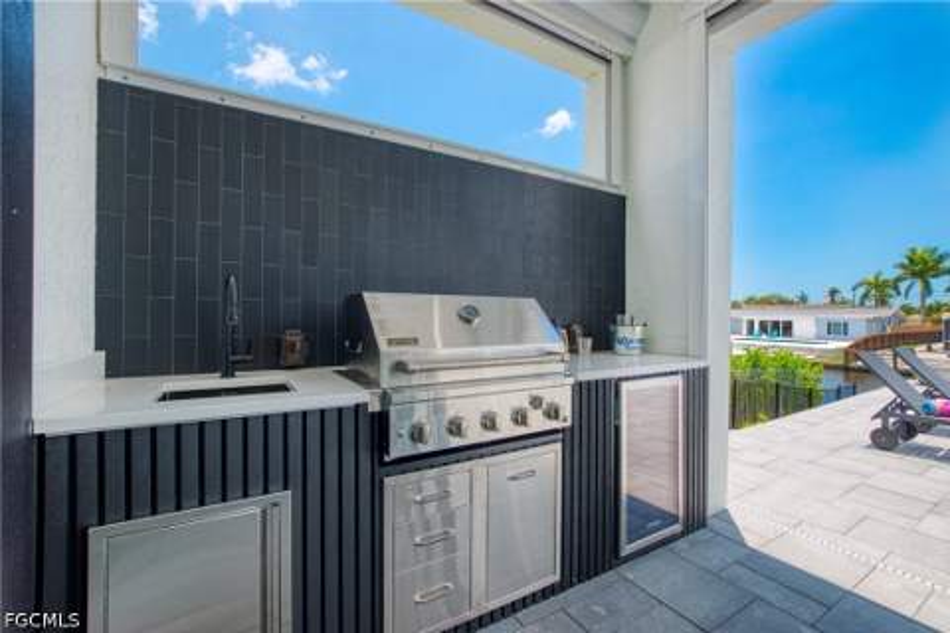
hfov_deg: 100.4
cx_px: 475
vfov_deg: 77.3
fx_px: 396
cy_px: 316
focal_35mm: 15
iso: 200
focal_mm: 10
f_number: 8
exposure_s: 1/125
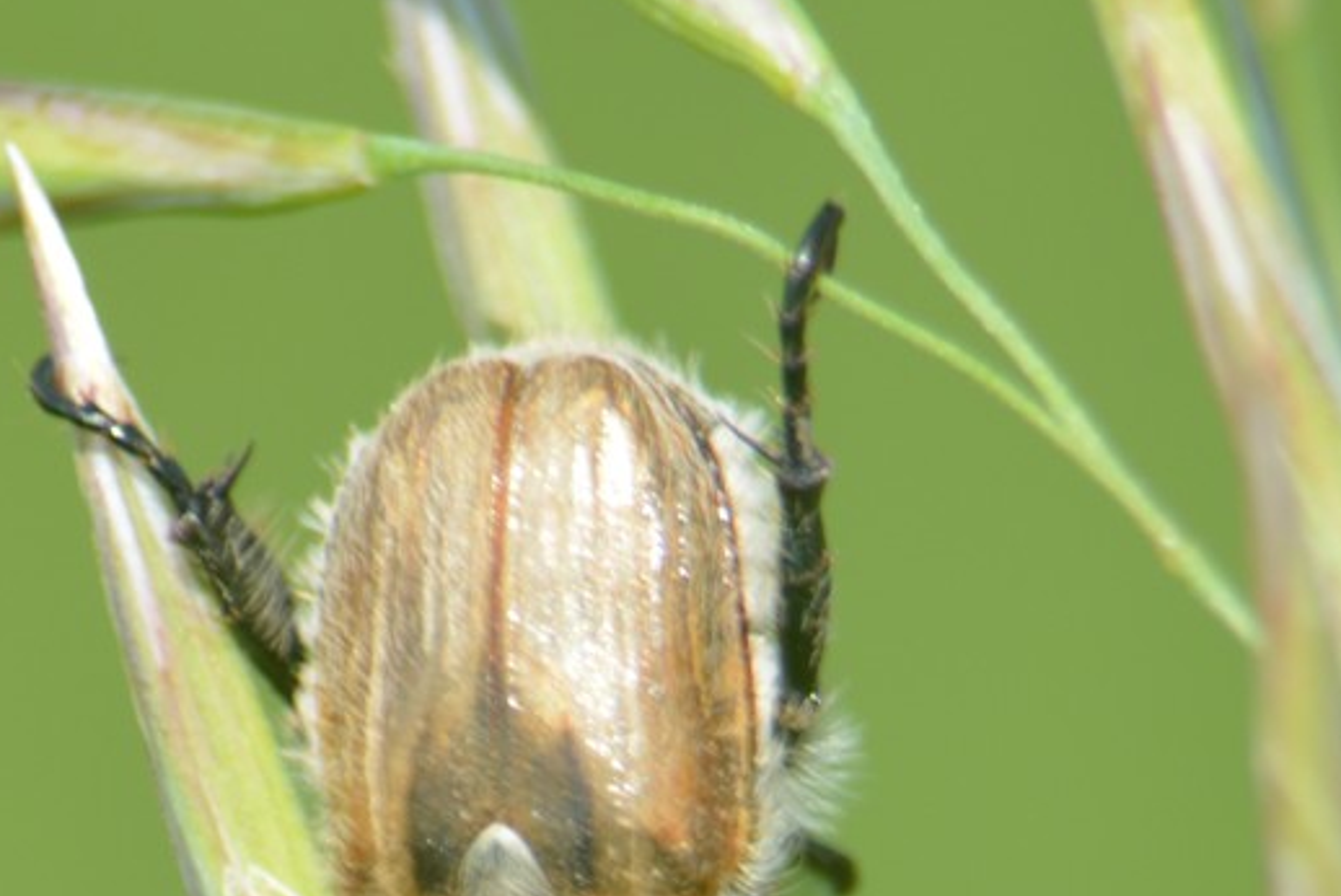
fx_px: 27952
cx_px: 571
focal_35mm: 750
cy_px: 715
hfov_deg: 2.7
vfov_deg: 1.8
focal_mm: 270
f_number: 8
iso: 140
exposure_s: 1/125
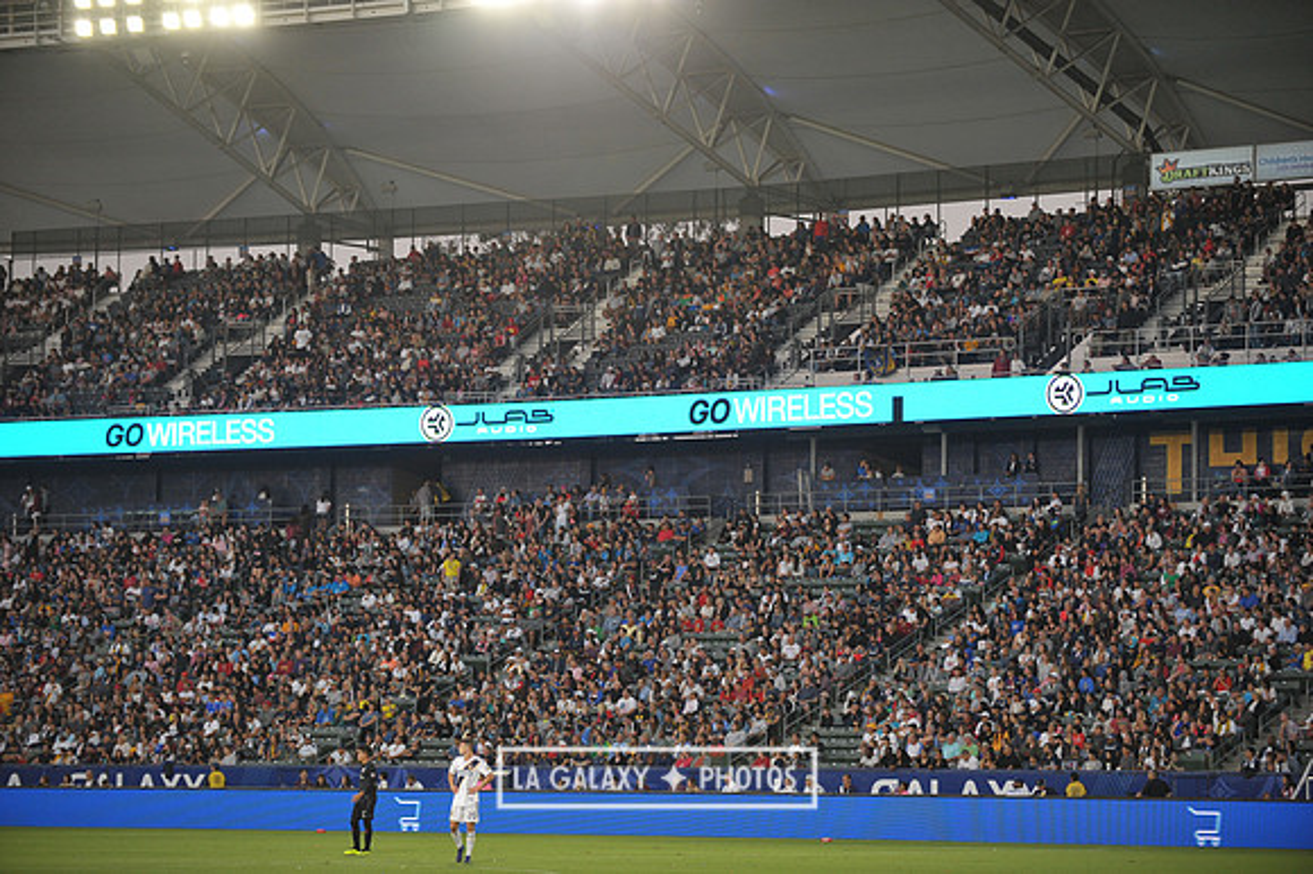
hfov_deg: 17.7
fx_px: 4228
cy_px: 437
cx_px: 656
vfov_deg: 11.8
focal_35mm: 116
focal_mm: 116
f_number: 2.8
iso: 1250
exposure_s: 1/1000
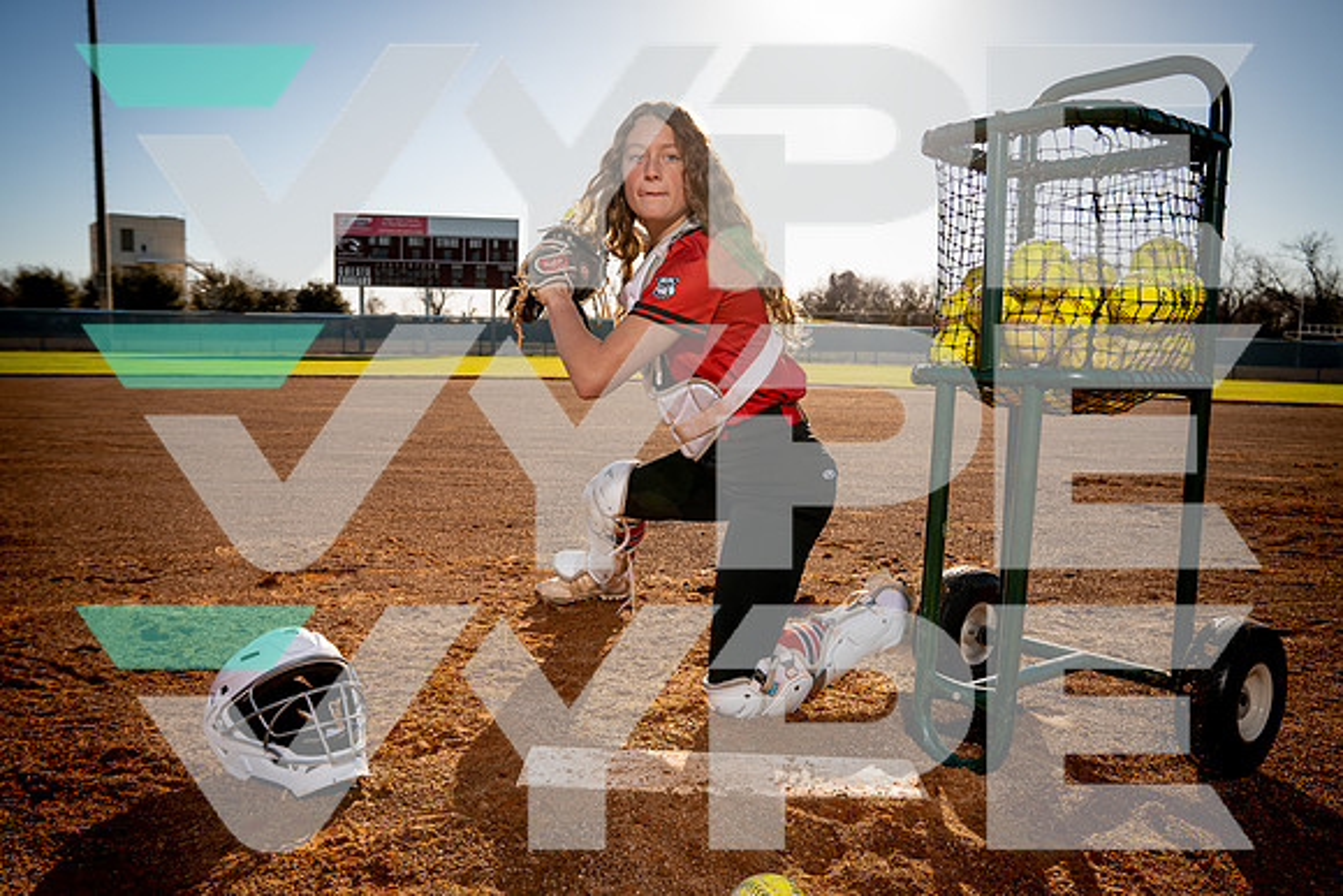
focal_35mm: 28
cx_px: 672
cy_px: 448
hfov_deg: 65.5
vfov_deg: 46.4
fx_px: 1045
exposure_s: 1/250
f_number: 5.6
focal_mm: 28
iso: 100
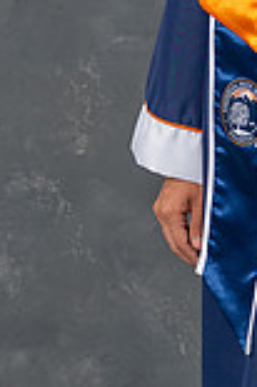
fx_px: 2597
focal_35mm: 242
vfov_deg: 8.4
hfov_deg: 5.7
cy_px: -168
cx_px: 235
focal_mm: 43
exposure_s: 1/200
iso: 200
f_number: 3.5
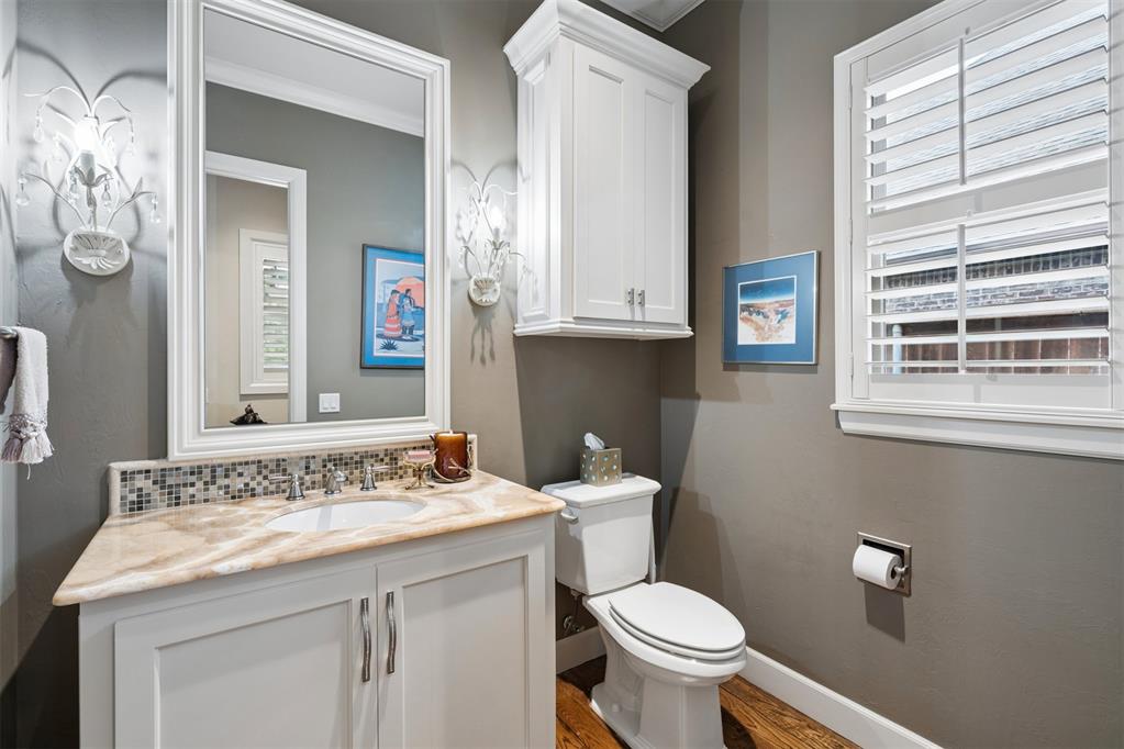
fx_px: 500
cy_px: 374
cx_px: 562
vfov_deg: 73.7
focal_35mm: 16
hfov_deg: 96.7
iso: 200
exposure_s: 1/5
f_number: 8
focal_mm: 16
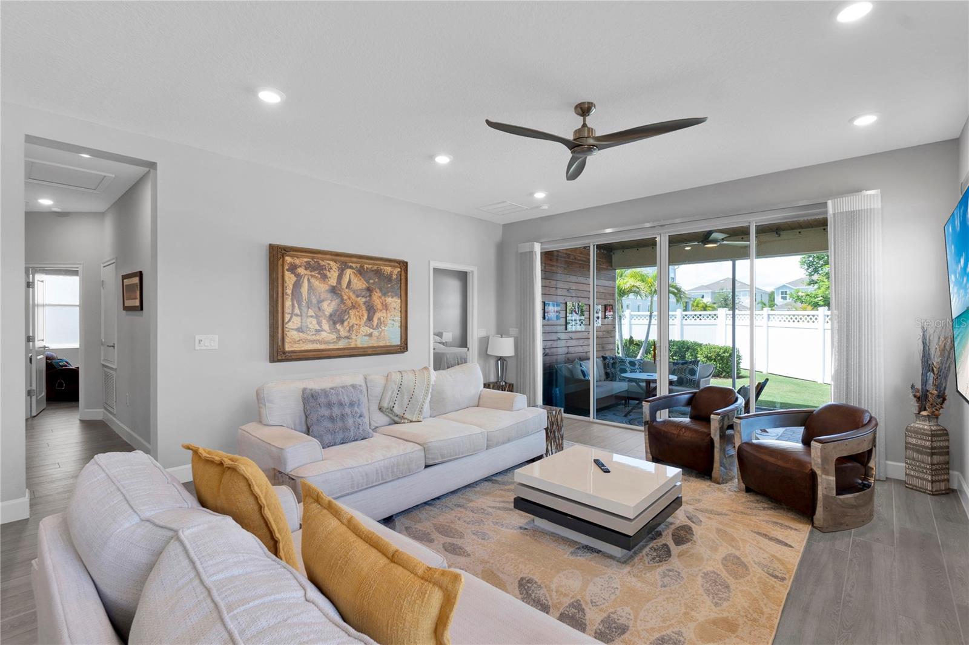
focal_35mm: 15
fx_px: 404
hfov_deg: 100.4
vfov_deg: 77.3
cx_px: 484
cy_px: 322
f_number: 8
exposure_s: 1/8
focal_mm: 10
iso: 100
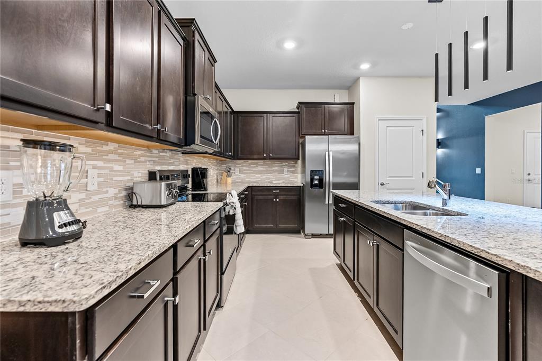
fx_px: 241
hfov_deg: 96.7
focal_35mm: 16
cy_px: 180
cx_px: 271
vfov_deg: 73.8
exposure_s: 1/2
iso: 400
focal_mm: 16
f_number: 5
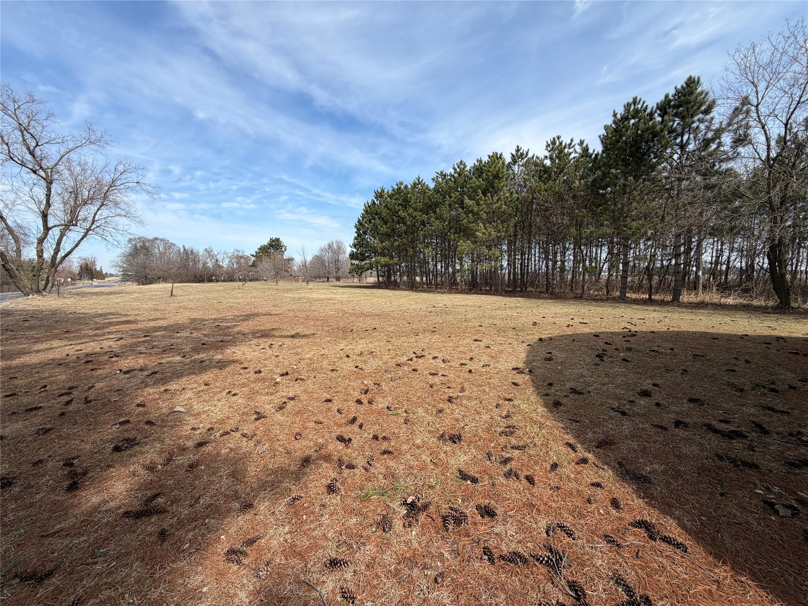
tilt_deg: -1.6
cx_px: 404
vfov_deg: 85.7
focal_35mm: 14
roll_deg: +0.0
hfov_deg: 102.1
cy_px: 303
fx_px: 327
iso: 25
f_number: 2.2
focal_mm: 2.22
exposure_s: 1/770
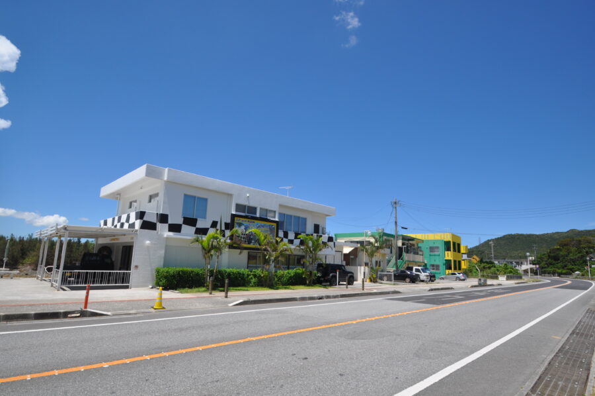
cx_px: 298
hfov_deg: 90.1
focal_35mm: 18
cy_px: 198
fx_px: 297
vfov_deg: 67.3
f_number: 10
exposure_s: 1/400
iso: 200
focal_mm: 12
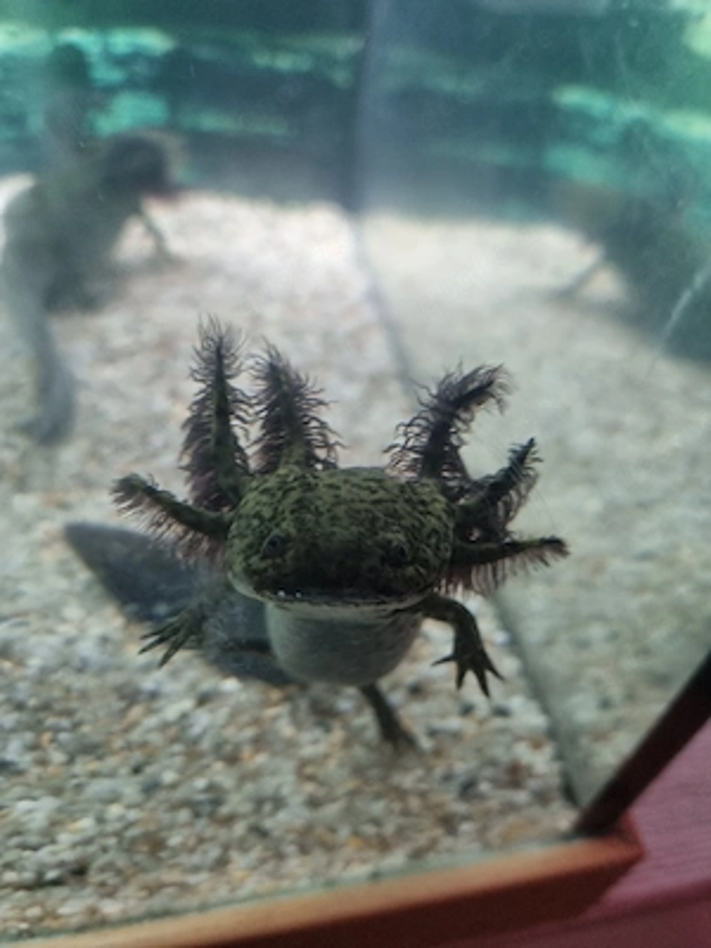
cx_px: 356
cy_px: 474
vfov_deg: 67.3
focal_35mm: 26
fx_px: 712
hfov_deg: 53.1
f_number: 1.8
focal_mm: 5.4
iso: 640
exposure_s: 1/33
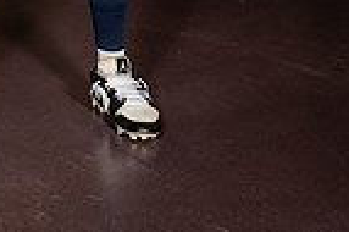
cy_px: -295
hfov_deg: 13.5
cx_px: 20
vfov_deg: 8.4
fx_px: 1462
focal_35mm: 151
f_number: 5.6
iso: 500
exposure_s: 1/250
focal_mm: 48
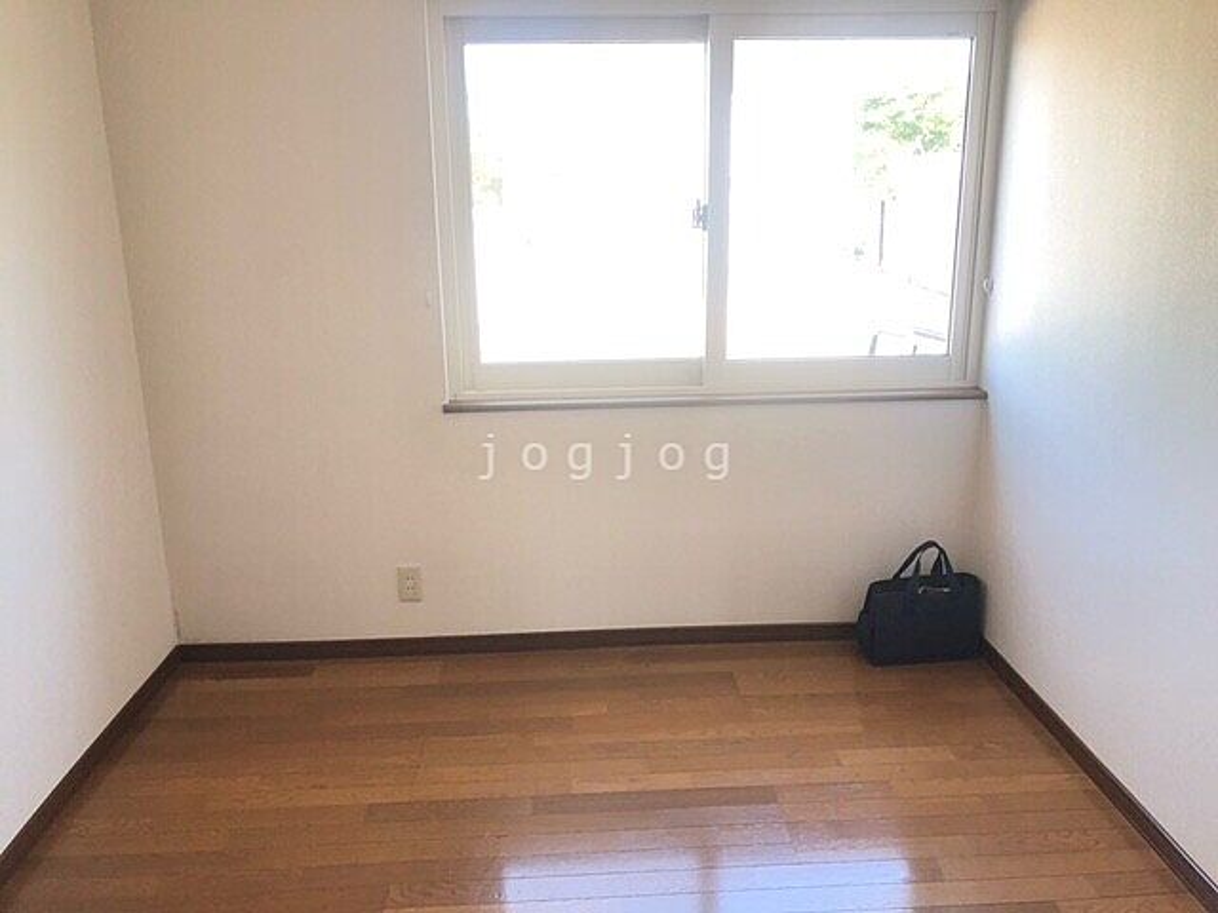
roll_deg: +1.1
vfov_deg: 49.7
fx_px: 985
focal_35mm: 28
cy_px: 456
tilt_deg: -15.7
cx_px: 609
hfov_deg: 63.4
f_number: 1.8
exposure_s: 1/120
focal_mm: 3.99
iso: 64
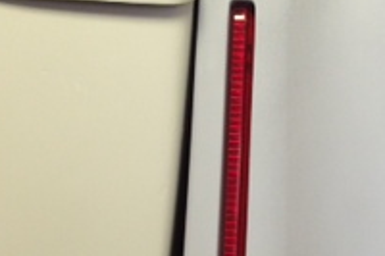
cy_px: 210
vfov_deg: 12.4
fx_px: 1175
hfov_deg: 18.2
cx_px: 375
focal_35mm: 110
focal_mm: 4.12
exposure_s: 1/20
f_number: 2.4
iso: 50
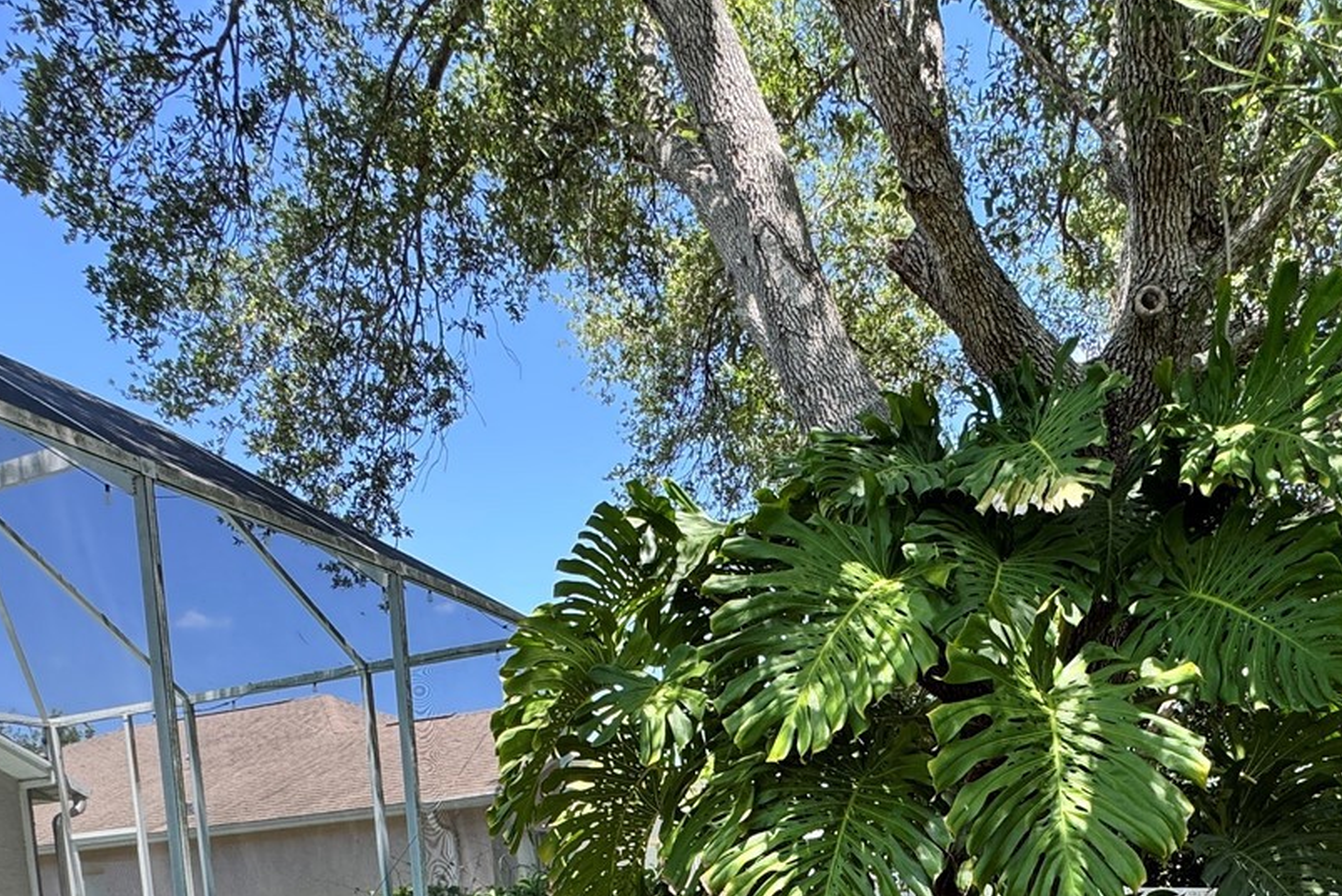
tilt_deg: -5.4
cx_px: 794
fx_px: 1081
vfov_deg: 37.4
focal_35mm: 29
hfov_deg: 63.2
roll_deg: +3.3
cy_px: 995
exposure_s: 1/241
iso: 40
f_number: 2.2
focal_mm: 2.22
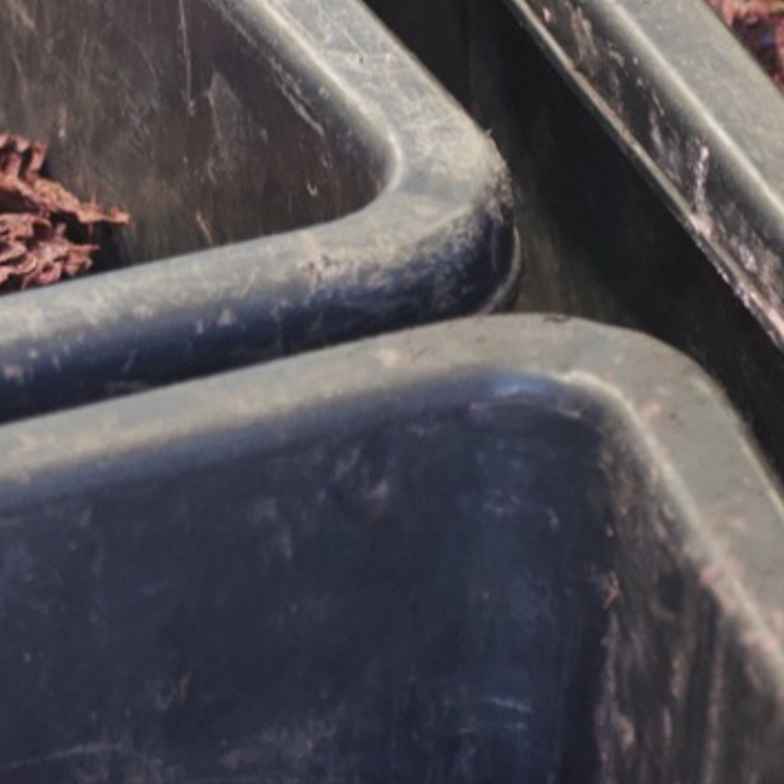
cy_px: -208
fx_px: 8174
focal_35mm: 319
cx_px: -60
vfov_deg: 5.5
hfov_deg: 5.5
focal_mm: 55
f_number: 3.5
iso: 3200
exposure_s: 1/80
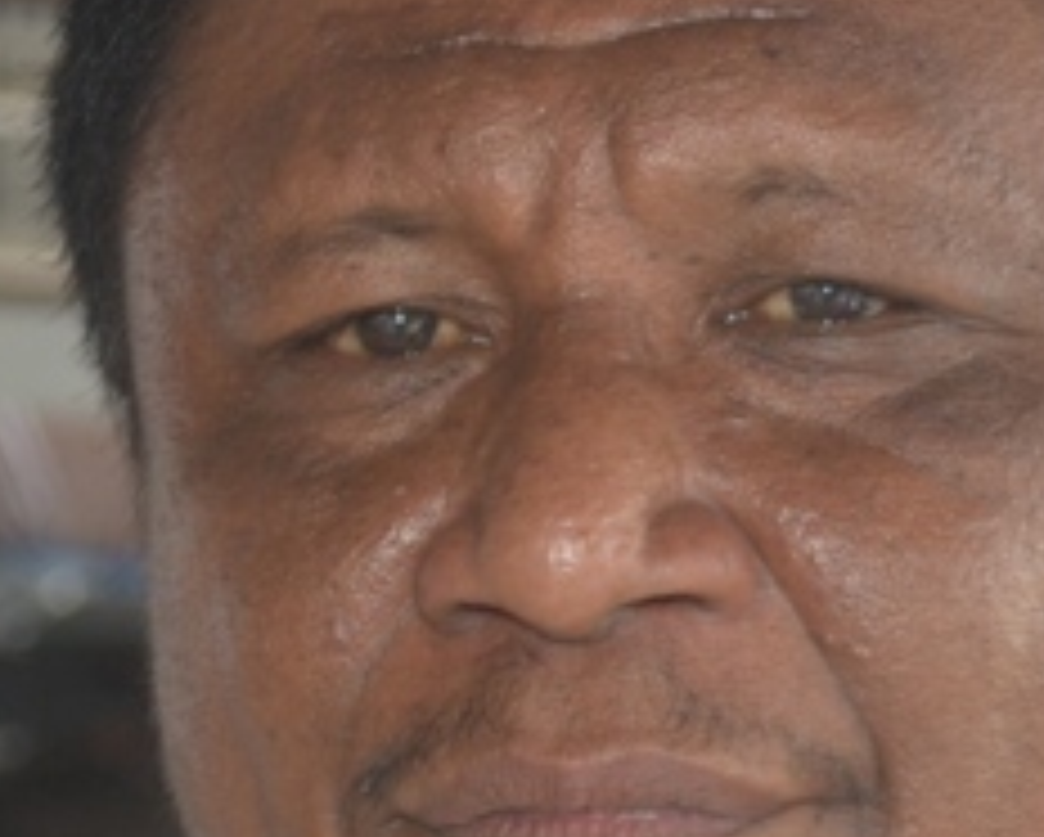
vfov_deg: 8.0
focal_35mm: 194
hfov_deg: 9.9
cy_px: 610
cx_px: 554
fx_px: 5999
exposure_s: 1/80
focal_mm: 40
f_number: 5.3
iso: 400
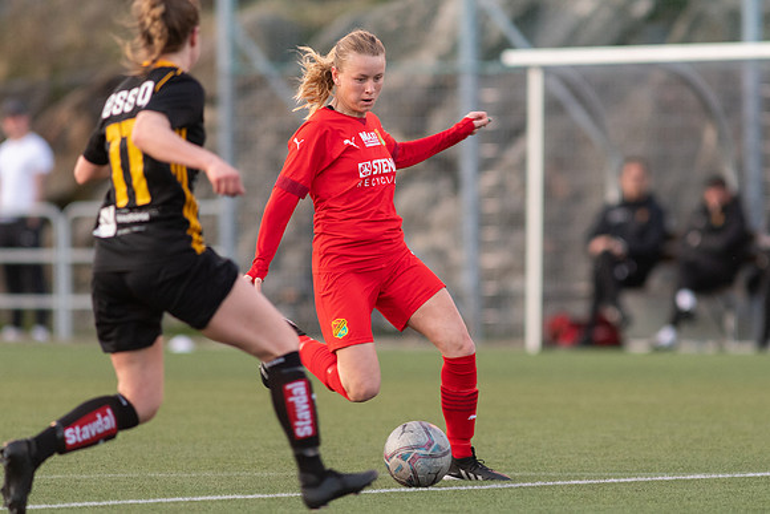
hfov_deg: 4.6
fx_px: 9627
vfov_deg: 3.1
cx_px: 385
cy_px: 257
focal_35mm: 450
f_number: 3.2
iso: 1600
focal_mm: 300
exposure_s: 1/800
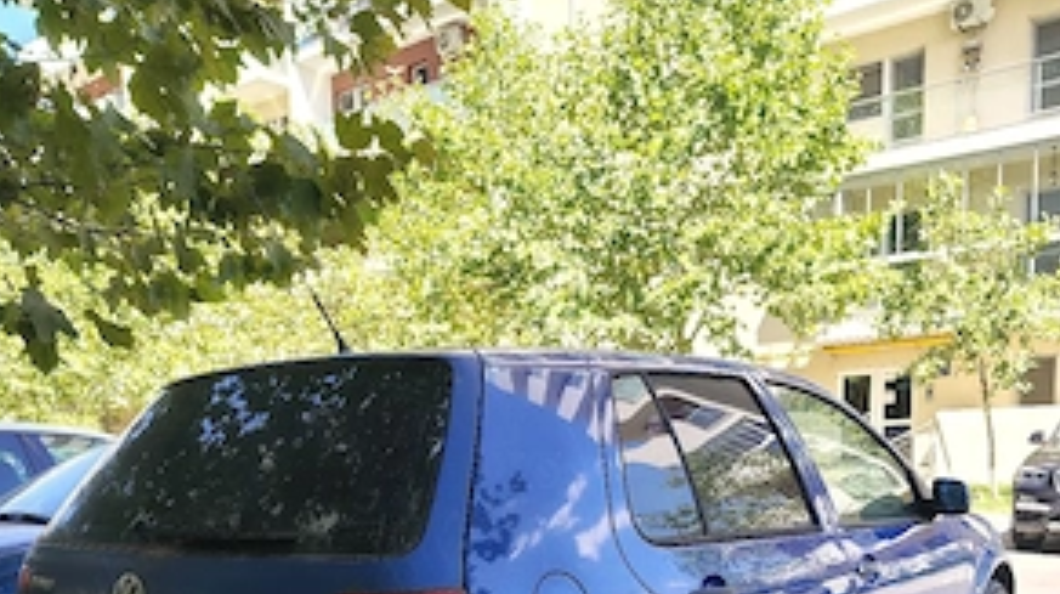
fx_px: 1011
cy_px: 587
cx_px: 517
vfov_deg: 30.5
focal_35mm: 36
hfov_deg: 55.3
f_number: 1.8
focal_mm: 5.56
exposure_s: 1/200
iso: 100
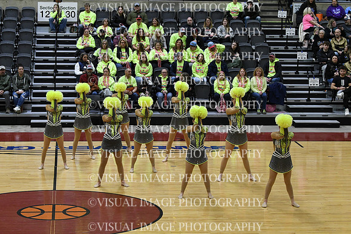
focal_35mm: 105
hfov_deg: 19.5
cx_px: 176
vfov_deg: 13.0
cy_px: 117
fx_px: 1024
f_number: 4
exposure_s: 1/500
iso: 4000
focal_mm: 70
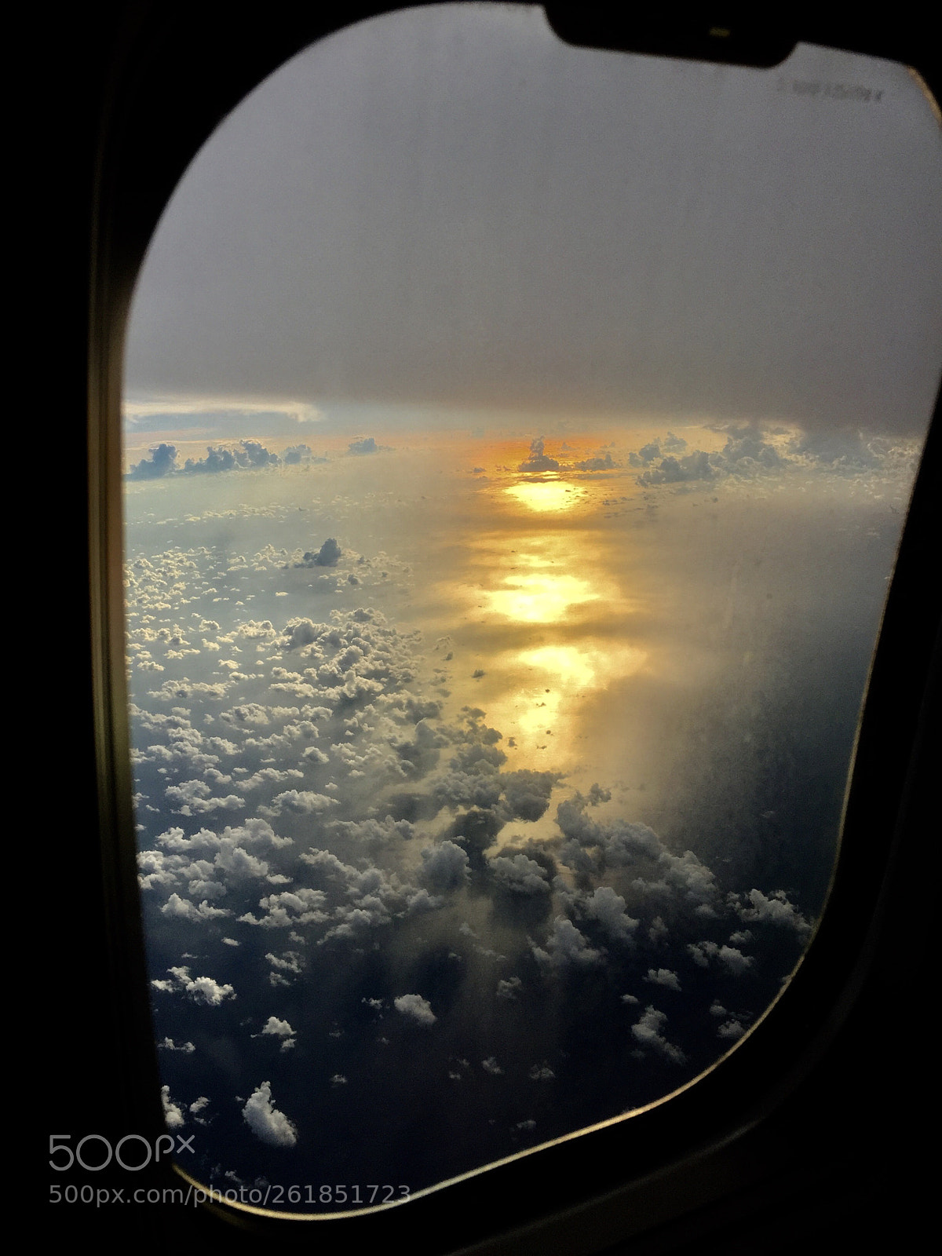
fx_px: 1052
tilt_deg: -10.3
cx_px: 471
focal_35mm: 29
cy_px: 628
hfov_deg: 48.2
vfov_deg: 61.7
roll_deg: +1.7
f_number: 2.2
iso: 32
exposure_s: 1/2639
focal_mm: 4.15
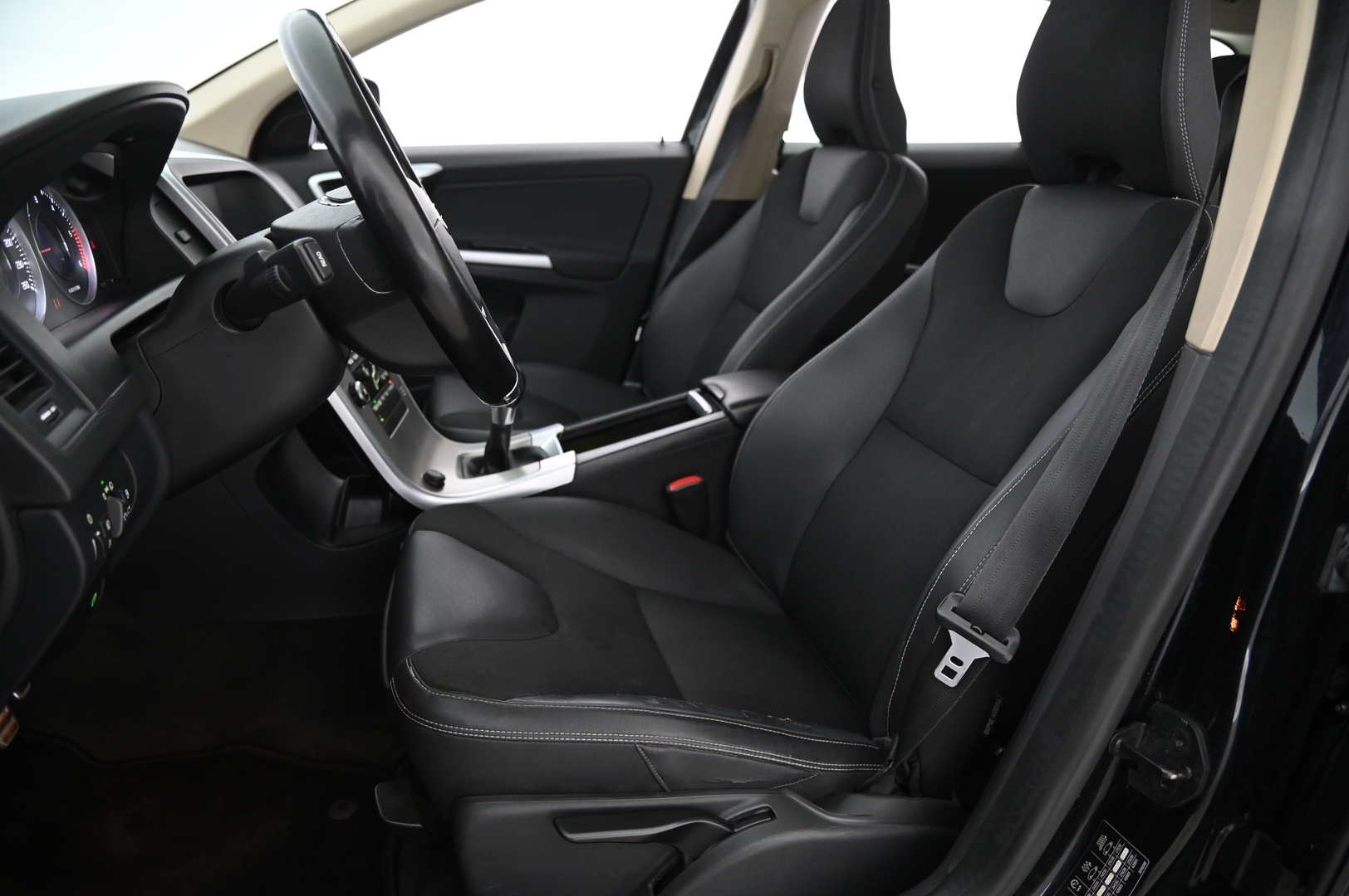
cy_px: 448
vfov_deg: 53.1
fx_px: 899
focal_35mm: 24
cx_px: 674
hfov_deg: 73.8
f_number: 4
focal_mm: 24
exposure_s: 1/15
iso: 2000
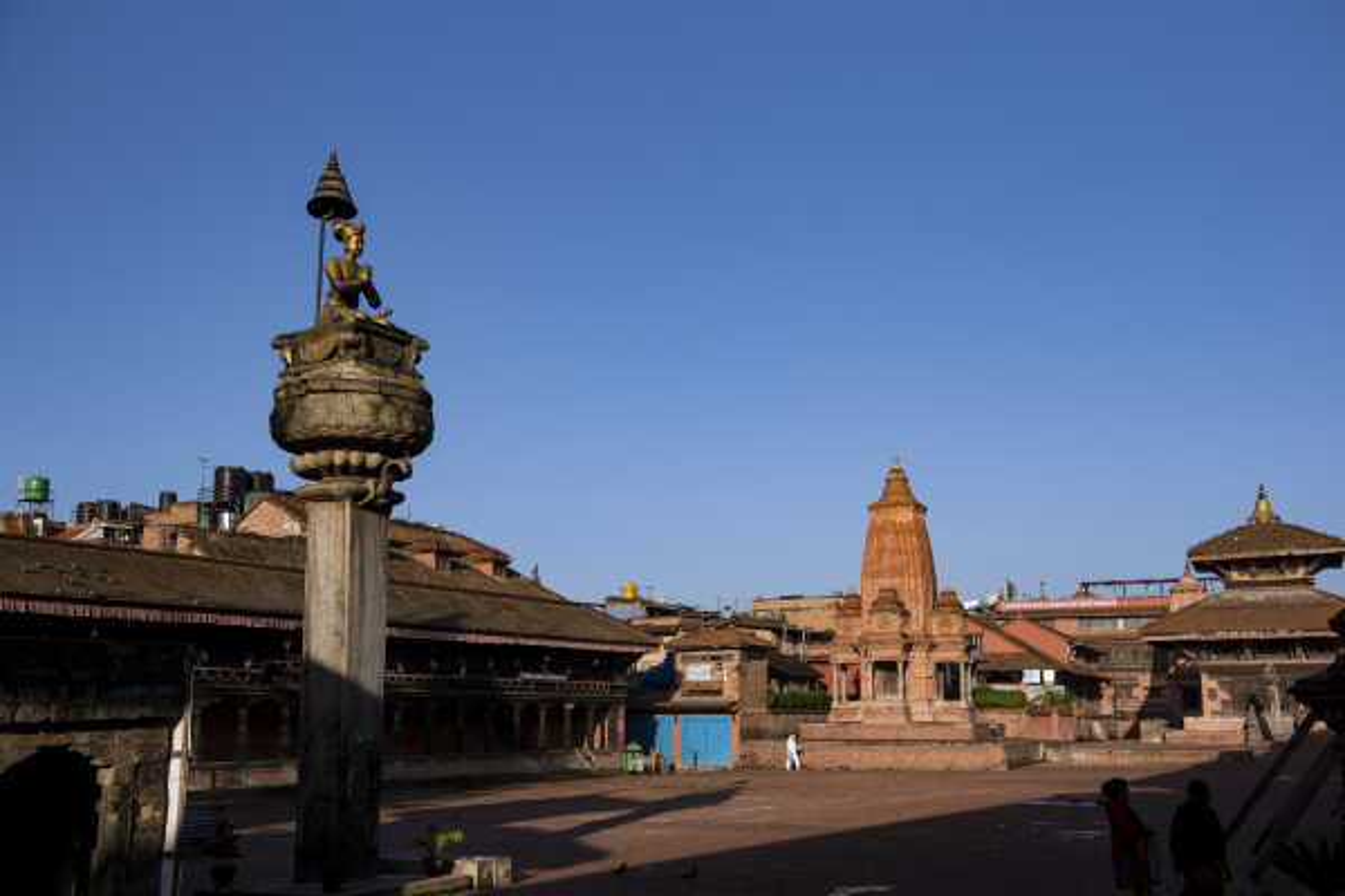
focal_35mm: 38
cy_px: 448
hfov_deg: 50.7
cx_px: 672
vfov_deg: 35.1
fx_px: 1420
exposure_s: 1/1600
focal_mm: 38
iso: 200
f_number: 5.6
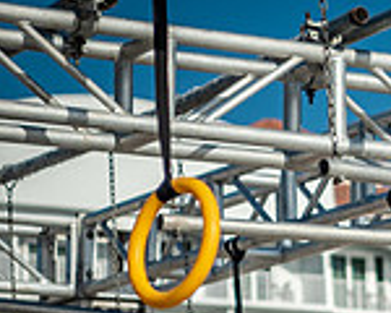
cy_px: 288
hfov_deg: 8.0
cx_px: 709
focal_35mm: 234
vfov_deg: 6.6
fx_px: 2708
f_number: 2.8
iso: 360
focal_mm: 52
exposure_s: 1/4000
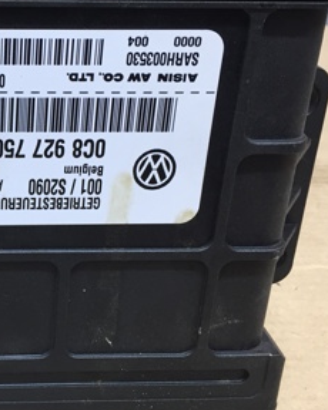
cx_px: -19
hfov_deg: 23.0
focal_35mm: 63
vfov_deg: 30.0
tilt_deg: -27.4
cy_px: 212
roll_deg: -2.0
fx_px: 765
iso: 125
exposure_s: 1/33
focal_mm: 4.15
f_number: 2.2
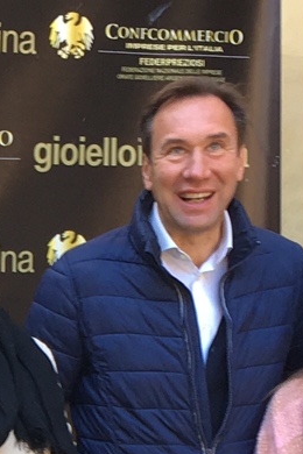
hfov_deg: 8.4
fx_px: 1969
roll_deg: +0.2
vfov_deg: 12.8
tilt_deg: -9.4
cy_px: 582
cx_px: -268
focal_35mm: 156
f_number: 2.2
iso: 25
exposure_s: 1/50
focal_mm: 4.15
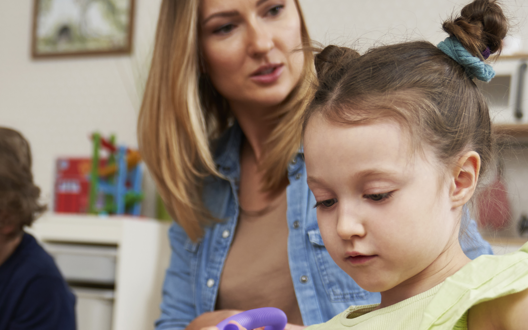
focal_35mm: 71
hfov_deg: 28.8
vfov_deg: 17.8
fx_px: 1022
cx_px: 183
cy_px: 355
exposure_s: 1/125
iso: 500
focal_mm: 33
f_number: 2.8
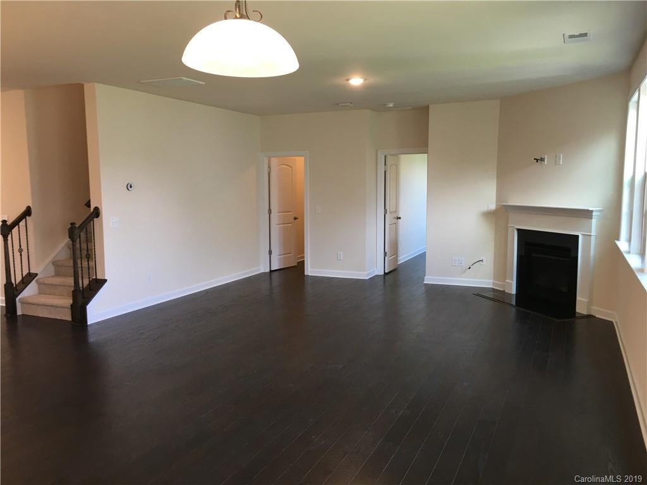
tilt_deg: -5.6
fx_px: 542
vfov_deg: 48.2
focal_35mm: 29
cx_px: 324
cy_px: 242
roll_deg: +1.1
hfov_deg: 61.7
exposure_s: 1/30
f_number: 2.2
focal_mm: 4.15
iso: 64
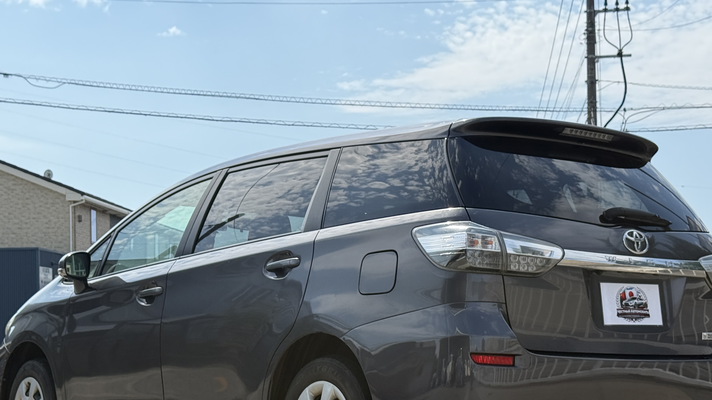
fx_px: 1284
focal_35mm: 68
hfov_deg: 31.0
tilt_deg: +2.6
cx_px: 362
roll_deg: +0.4
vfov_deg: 17.6
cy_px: 301
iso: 80
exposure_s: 1/4587
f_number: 1.78
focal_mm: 6.76
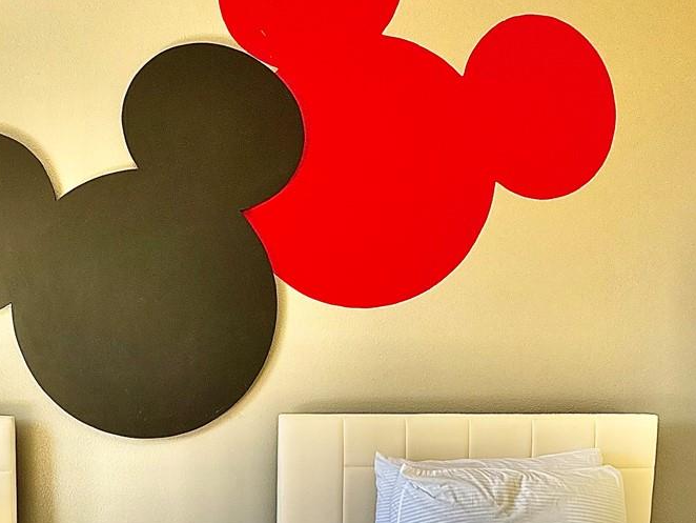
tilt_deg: -6.8
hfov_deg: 32.7
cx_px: 195
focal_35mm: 58
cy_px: 428
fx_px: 1167
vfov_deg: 24.8
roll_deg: +0.2
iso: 80
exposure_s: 1/368
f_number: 1.78
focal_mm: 6.76
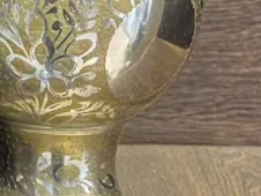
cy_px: -101
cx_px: -139
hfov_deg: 19.6
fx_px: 649
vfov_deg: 15.7
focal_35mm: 86
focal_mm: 5.7
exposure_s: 1/50
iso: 160
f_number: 1.5
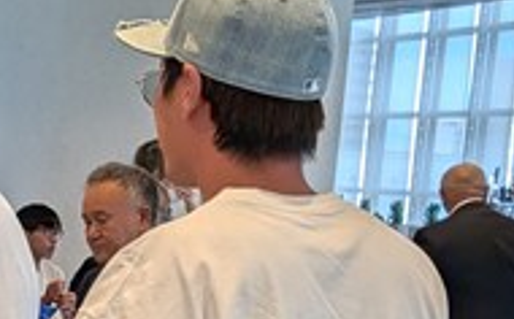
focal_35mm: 104
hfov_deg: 18.8
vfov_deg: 11.9
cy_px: 501
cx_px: -123
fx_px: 1454
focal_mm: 4.53
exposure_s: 1/120
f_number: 1.7
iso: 51
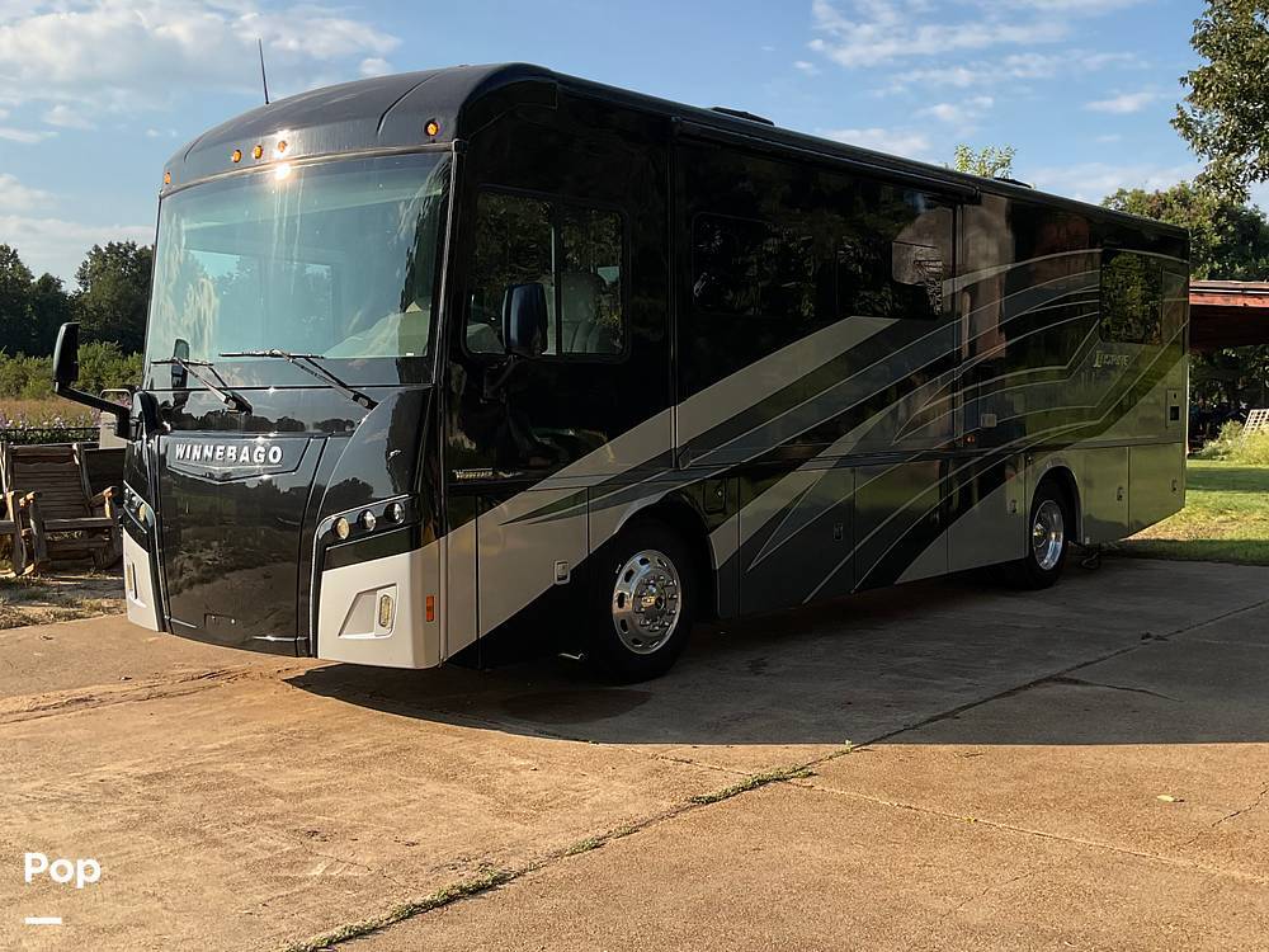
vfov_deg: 48.2
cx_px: 634
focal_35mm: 29
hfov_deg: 61.7
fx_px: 1063
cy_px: 476
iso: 16
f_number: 1.8
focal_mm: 3
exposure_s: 1/1342
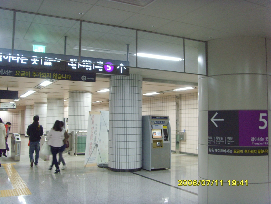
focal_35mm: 39
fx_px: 305
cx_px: 136
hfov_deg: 47.9
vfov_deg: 36.8
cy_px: 102
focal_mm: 6.6
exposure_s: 1/15
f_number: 3.5
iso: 200
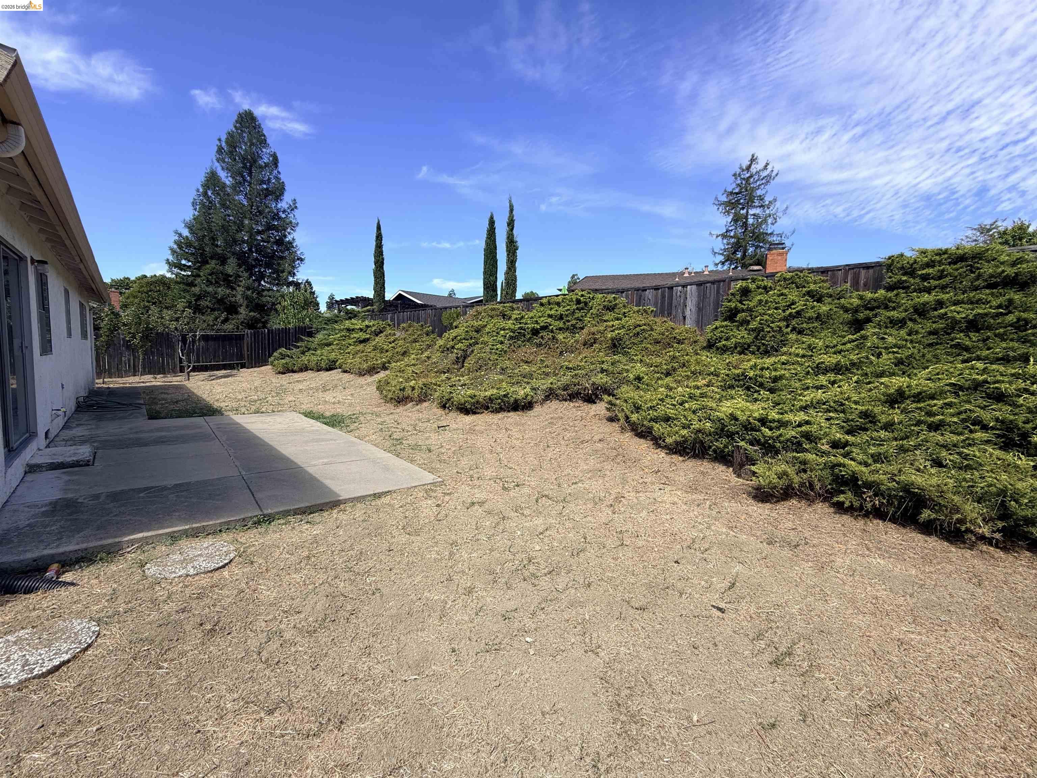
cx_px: 518
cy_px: 389
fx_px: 419
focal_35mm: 14
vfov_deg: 85.7
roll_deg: -2.2
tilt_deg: -4.6
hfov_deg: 102.1
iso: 25
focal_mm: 2.22
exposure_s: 1/770
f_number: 2.2
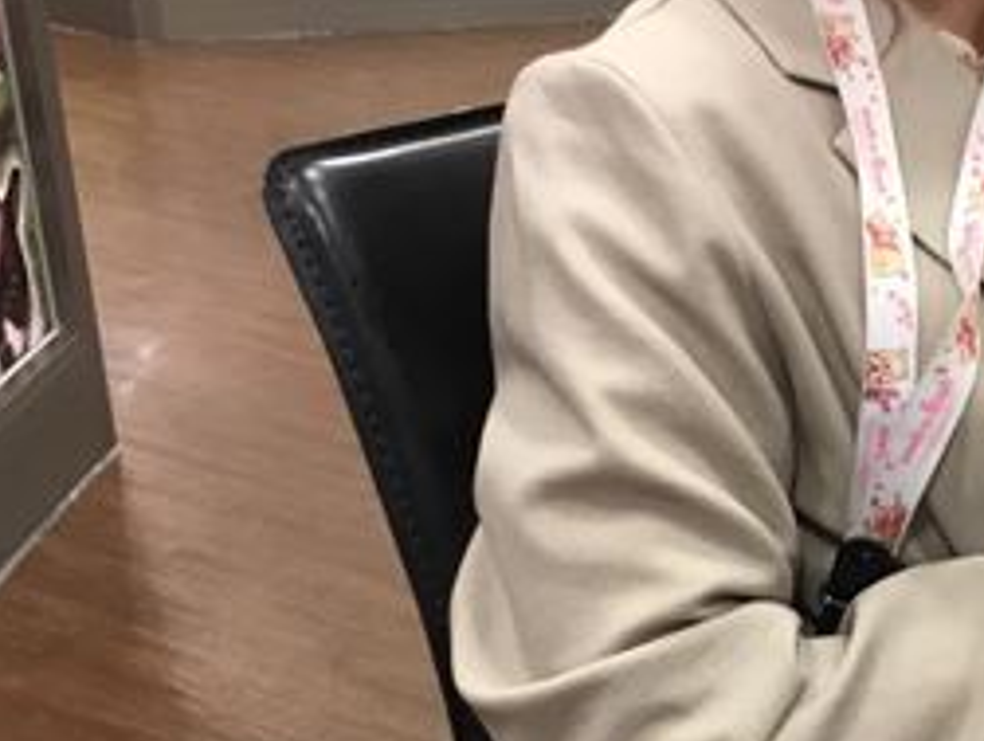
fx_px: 2107
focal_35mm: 74
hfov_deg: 24.5
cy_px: 667
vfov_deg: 19.6
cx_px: 1094
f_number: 2.4
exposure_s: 1/30
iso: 64
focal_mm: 3.3
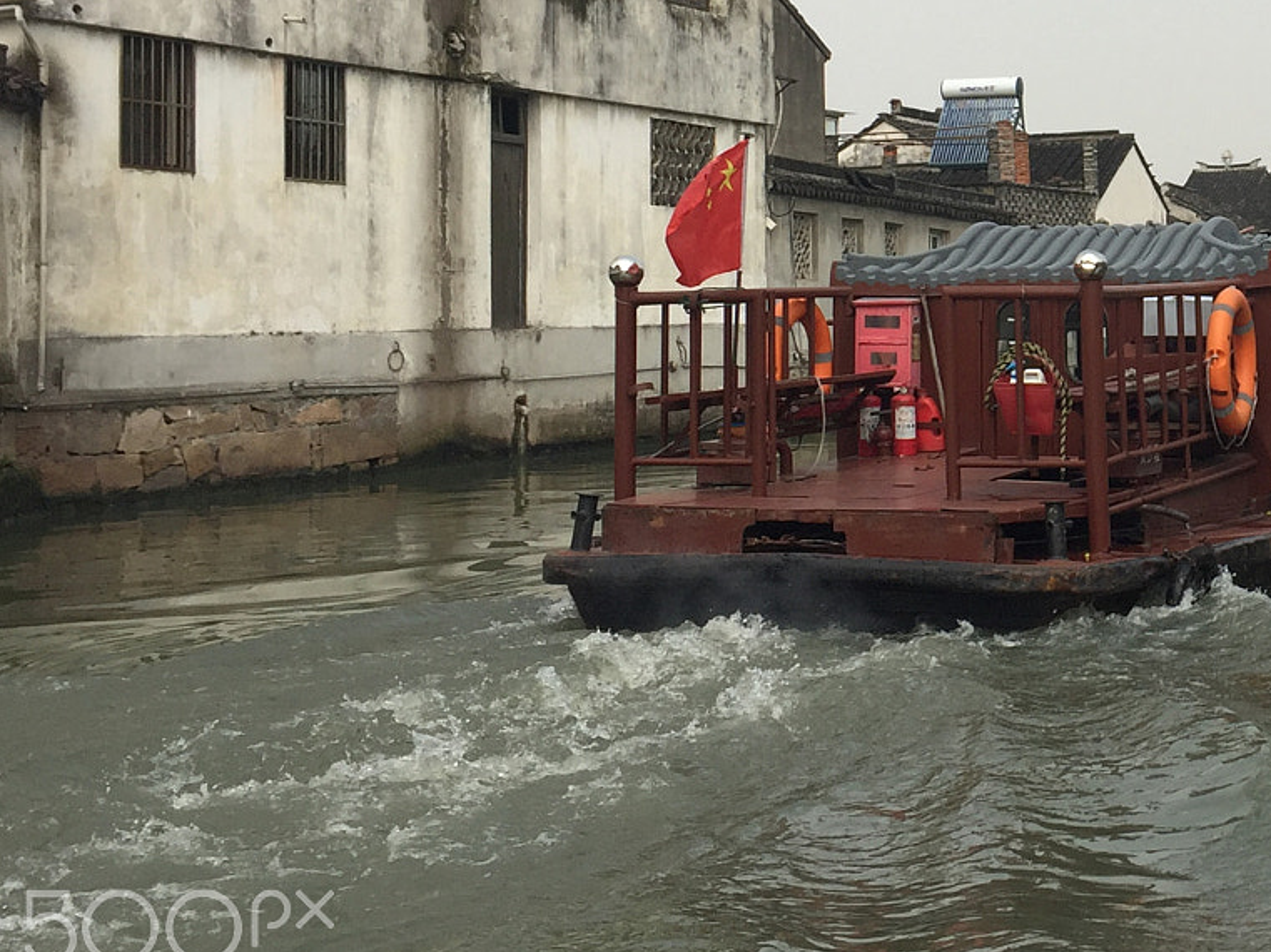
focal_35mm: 61
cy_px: 145
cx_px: 1256
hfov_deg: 29.7
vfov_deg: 23.5
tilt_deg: +4.8
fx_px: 2239
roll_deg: +0.4
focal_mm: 4.15
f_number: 2.2
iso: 32
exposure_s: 1/1721
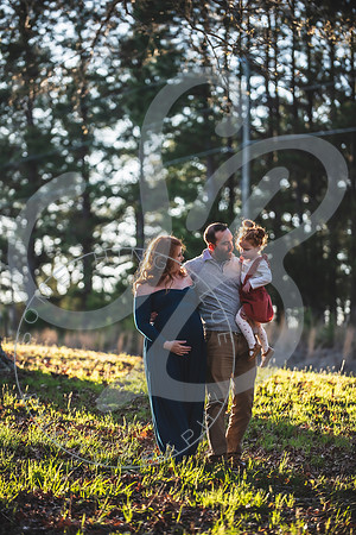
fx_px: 1928
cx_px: 178
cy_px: 268
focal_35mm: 130
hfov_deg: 10.5
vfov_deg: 15.8
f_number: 2.8
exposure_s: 1/400
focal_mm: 130
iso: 100
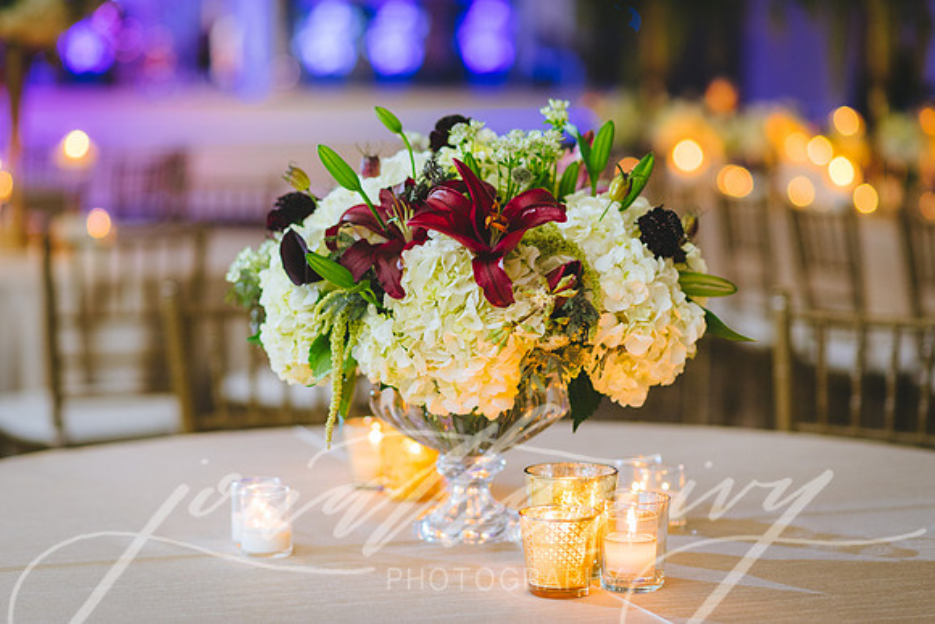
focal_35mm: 88
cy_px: 300
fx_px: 2296
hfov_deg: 23.0
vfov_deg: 15.5
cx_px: 449
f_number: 2.2
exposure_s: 1/160
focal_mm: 85
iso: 1250
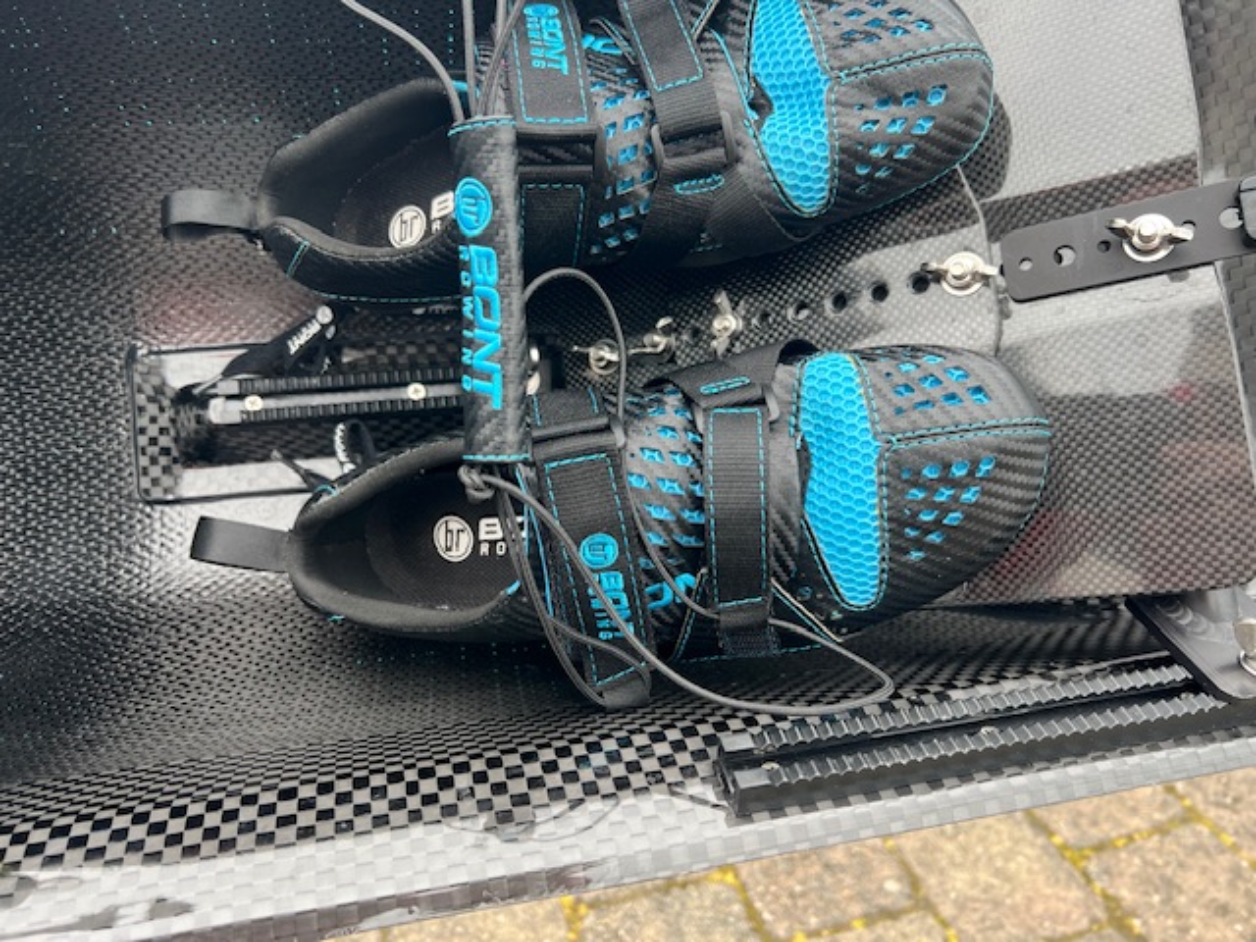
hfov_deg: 67.3
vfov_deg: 53.1
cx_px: 628
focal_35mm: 26
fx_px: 943
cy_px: 471
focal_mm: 5.7
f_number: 1.5
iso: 32
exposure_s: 1/121
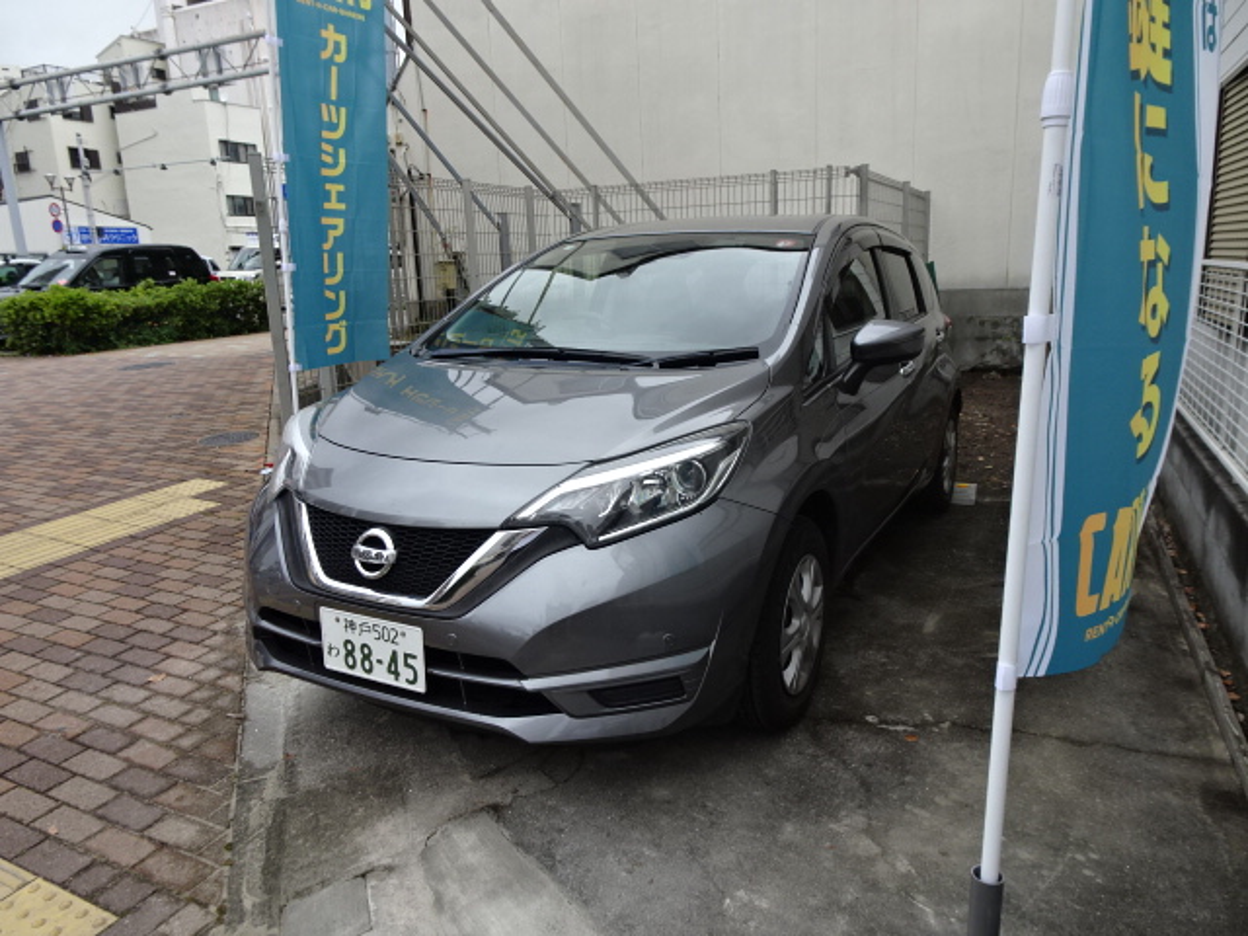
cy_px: 468
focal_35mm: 24
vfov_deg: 56.8
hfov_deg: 71.6
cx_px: 624
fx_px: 865
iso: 80
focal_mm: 4.1
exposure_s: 1/320
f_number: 3.5
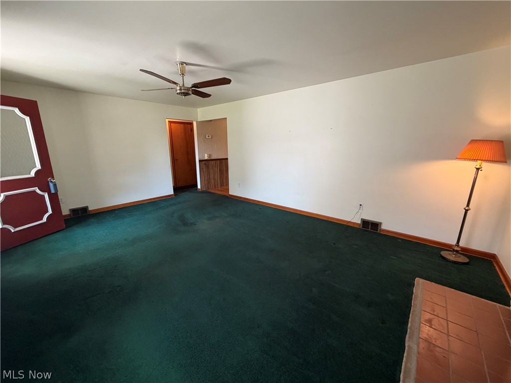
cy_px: 192
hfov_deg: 102.1
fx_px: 207
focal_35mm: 14
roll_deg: +0.6
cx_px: 256
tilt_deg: -13.3
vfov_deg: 85.7
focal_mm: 2.22
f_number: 2.2
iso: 320
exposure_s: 1/89
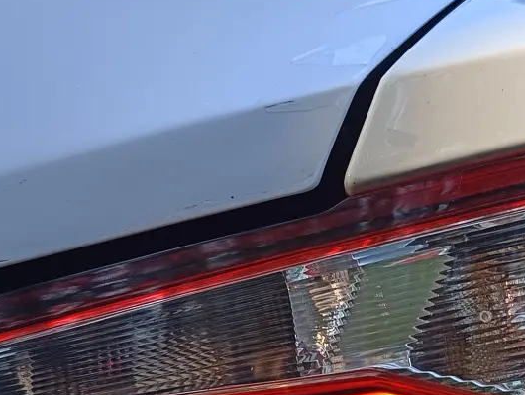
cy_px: 321
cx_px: 455
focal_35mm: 70
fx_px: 1063
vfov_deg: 20.8
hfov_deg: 26.9
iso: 100
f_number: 1.69
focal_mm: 6.06
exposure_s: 1/100
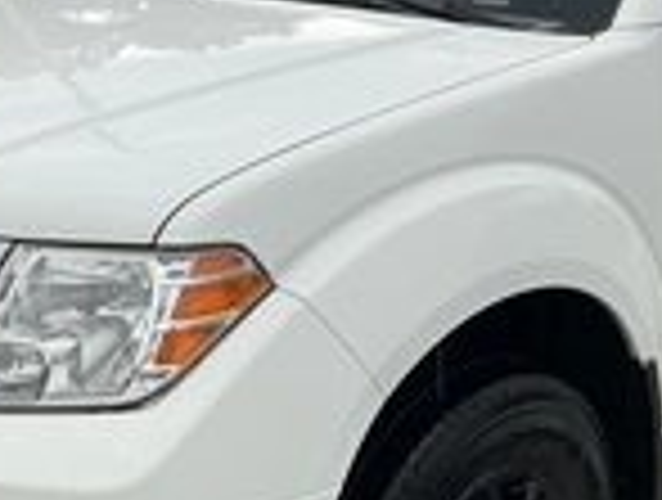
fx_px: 1457
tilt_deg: -16.7
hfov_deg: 25.5
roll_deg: -0.7
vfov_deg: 19.5
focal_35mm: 76
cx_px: 401
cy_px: 288
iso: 40
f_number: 1.8
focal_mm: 3
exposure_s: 1/122
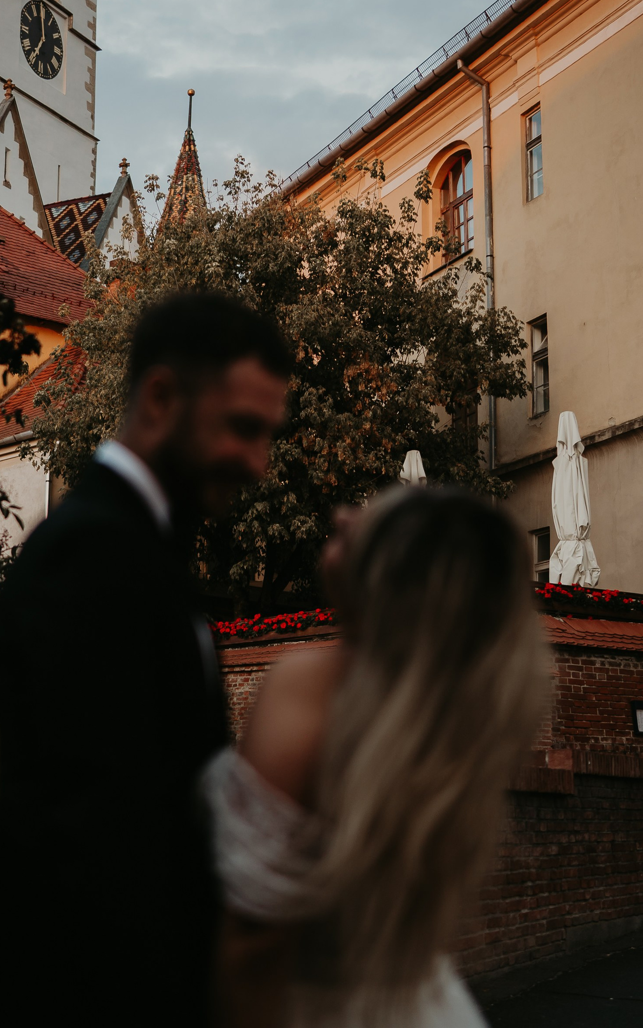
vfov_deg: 32.9
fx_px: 1738
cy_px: 437
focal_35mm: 62
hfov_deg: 20.5
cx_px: 63
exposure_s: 1/640
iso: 320
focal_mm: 35
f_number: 1.4
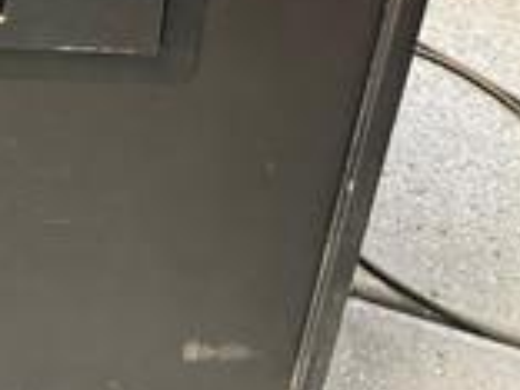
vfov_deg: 16.5
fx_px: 1232
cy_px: -183
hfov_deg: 22.0
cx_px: -108
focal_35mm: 82
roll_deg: -0.1
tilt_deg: -29.8
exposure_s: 1/40
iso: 800
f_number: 1.78
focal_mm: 6.76
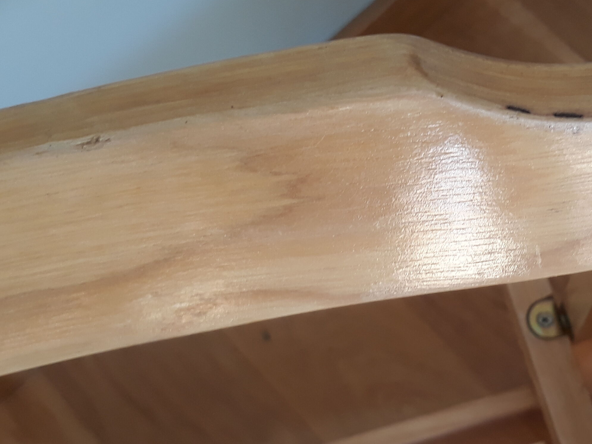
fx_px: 958
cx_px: 447
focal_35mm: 56
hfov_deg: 33.6
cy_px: 312
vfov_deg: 25.9
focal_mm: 3.71
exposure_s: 1/50
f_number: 1.7
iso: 64
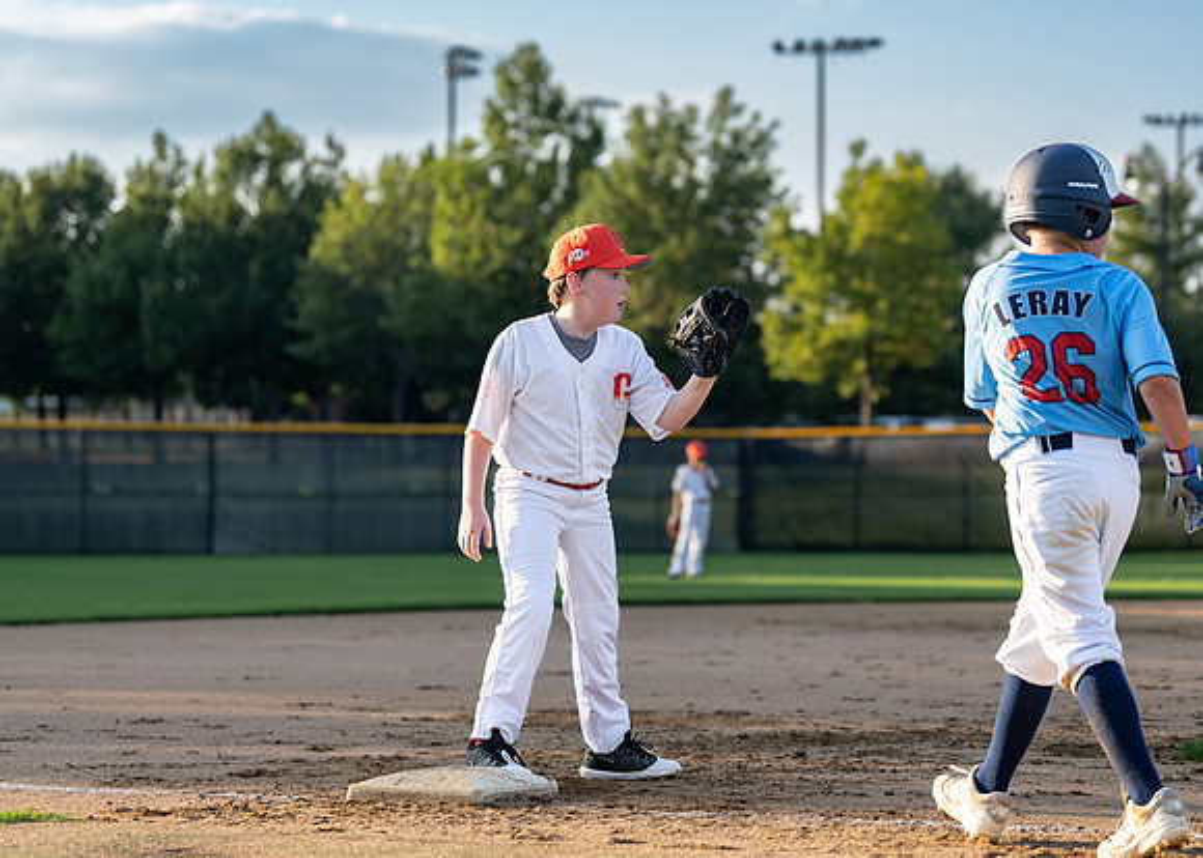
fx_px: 3975
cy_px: 356
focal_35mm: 116
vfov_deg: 12.3
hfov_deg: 17.2
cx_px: 677
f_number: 2.8
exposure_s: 1/3200
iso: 500
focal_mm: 90
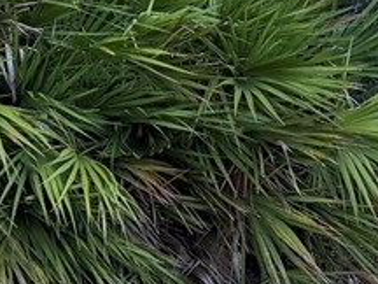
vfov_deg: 8.0
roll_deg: +2.8
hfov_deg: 10.9
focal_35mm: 178
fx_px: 1944
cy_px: -263
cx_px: -66
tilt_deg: +2.9
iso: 100
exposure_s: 1/649
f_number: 1.78
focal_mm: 6.76
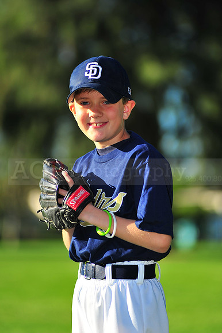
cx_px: 111
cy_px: 166
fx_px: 1667
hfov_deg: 7.6
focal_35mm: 180
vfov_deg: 11.4
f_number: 3.5
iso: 200
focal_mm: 180
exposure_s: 1/2000
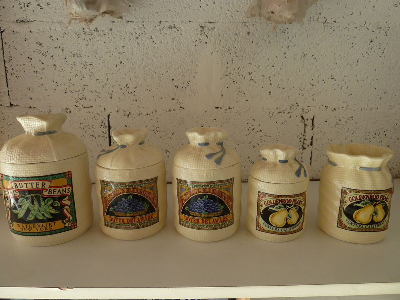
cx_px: 200
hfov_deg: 69.4
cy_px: 150
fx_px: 289
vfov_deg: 54.9
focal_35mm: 25
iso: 80
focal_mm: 4.1
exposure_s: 1/30
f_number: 3.3
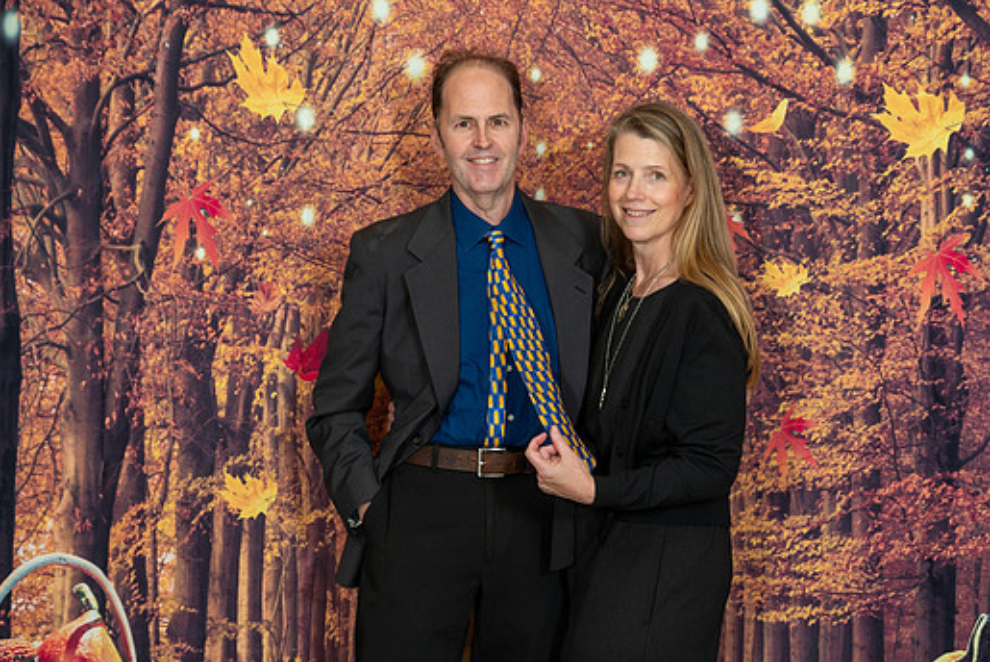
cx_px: 544
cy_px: 352
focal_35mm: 72
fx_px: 1981
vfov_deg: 18.9
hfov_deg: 28.0
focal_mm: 64
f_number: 5.6
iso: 800
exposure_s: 1/80
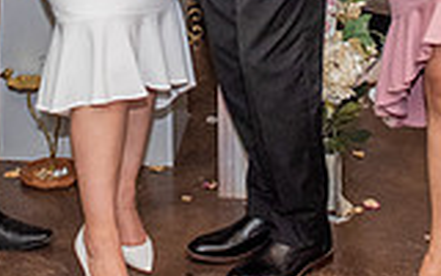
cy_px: -171
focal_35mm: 103
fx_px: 1238
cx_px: 198
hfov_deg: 20.2
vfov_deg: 12.0
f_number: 4.5
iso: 1600
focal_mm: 24
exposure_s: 1/125
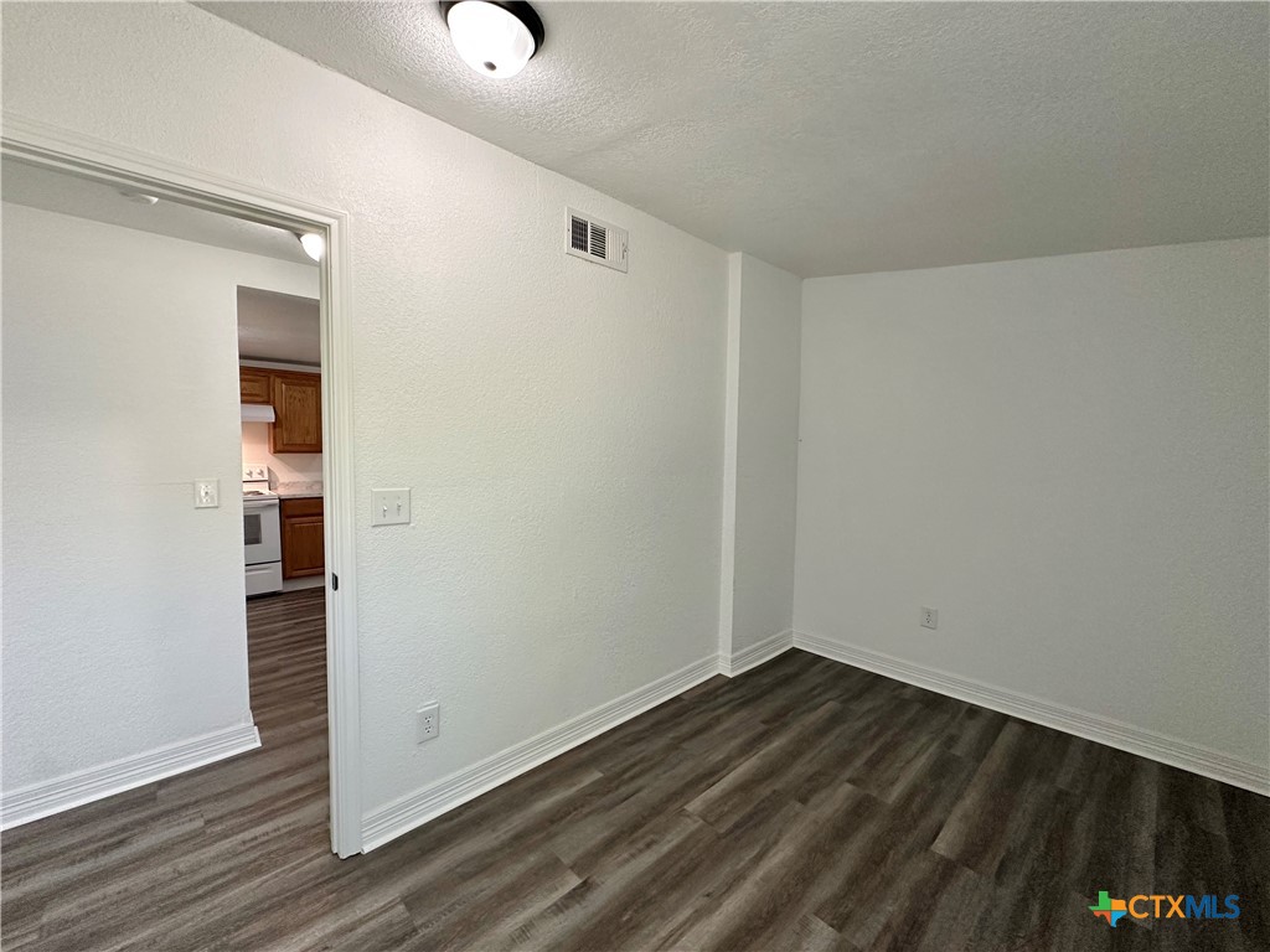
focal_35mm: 14
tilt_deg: -3.1
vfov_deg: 85.7
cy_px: 476
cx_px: 635
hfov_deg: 102.1
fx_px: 514
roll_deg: -0.8
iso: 250
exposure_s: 1/120
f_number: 2.2
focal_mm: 2.22
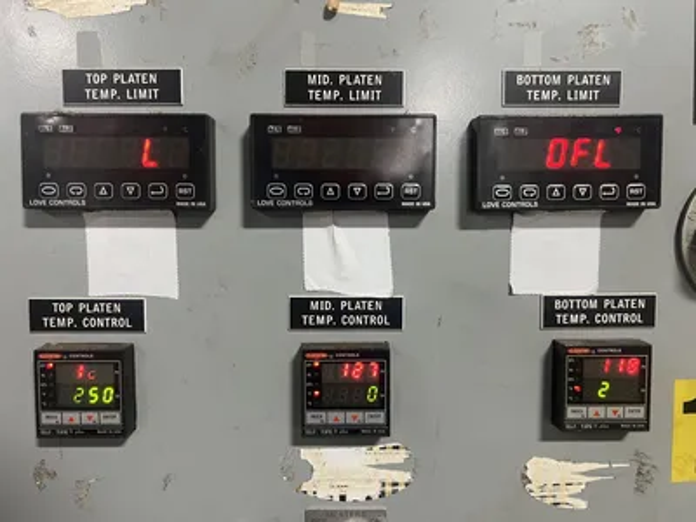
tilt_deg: -4.9
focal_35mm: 26
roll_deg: +0.9
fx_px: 523
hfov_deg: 67.3
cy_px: 261
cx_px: 348
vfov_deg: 53.1
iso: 400
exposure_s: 1/60
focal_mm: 5.7
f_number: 1.5
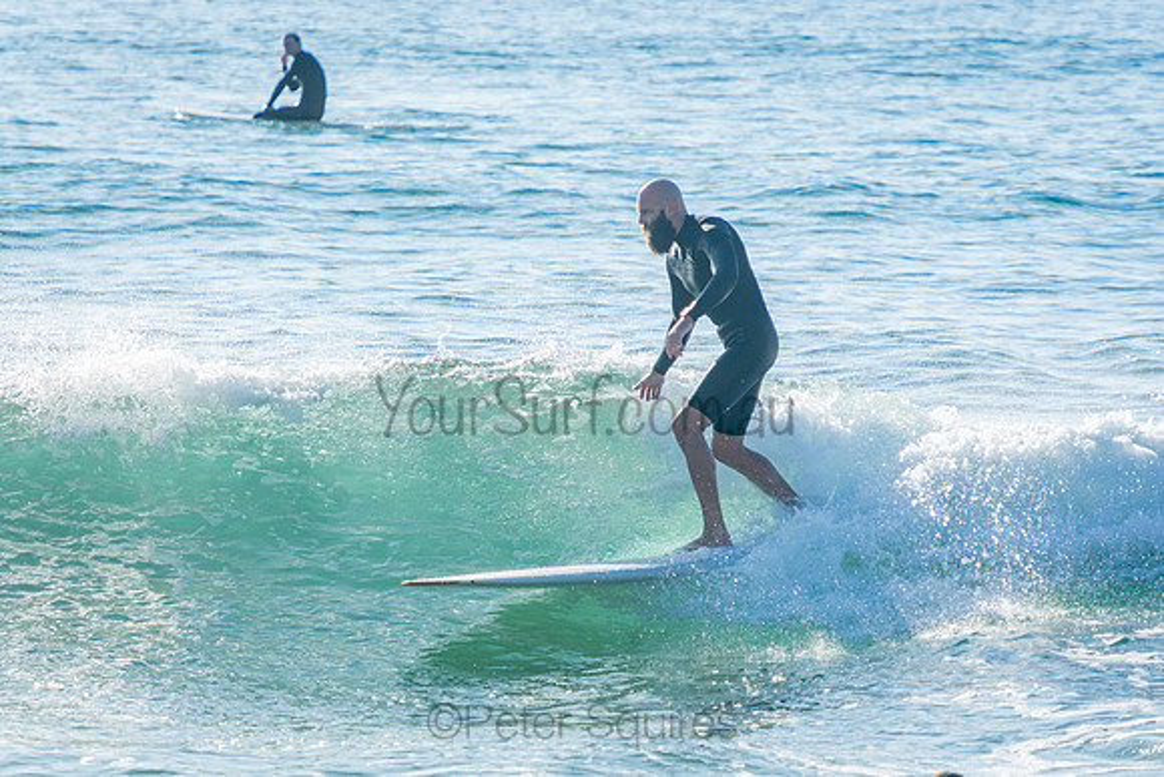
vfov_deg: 3.3
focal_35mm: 420
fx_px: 13583
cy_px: 388
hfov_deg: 4.9
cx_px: 582
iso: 220
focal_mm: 280
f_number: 5.6
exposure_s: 1/1250
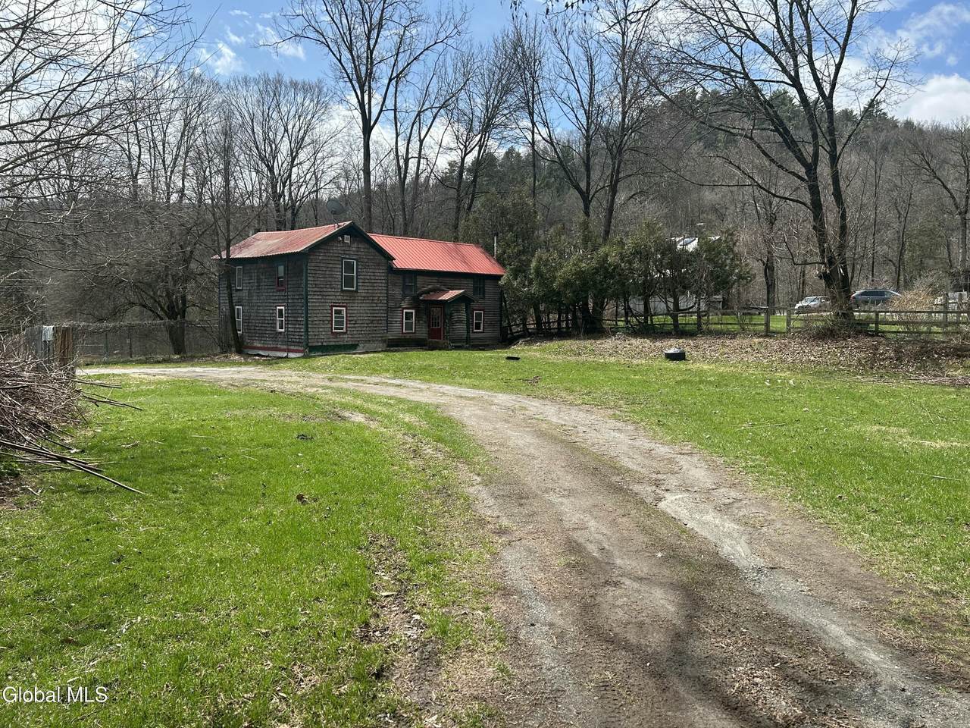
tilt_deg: -4.1
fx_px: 729
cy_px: 364
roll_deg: -0.3
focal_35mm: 26
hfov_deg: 67.3
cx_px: 485
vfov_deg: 53.1
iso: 50
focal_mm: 5.7
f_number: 1.5
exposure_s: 1/2994
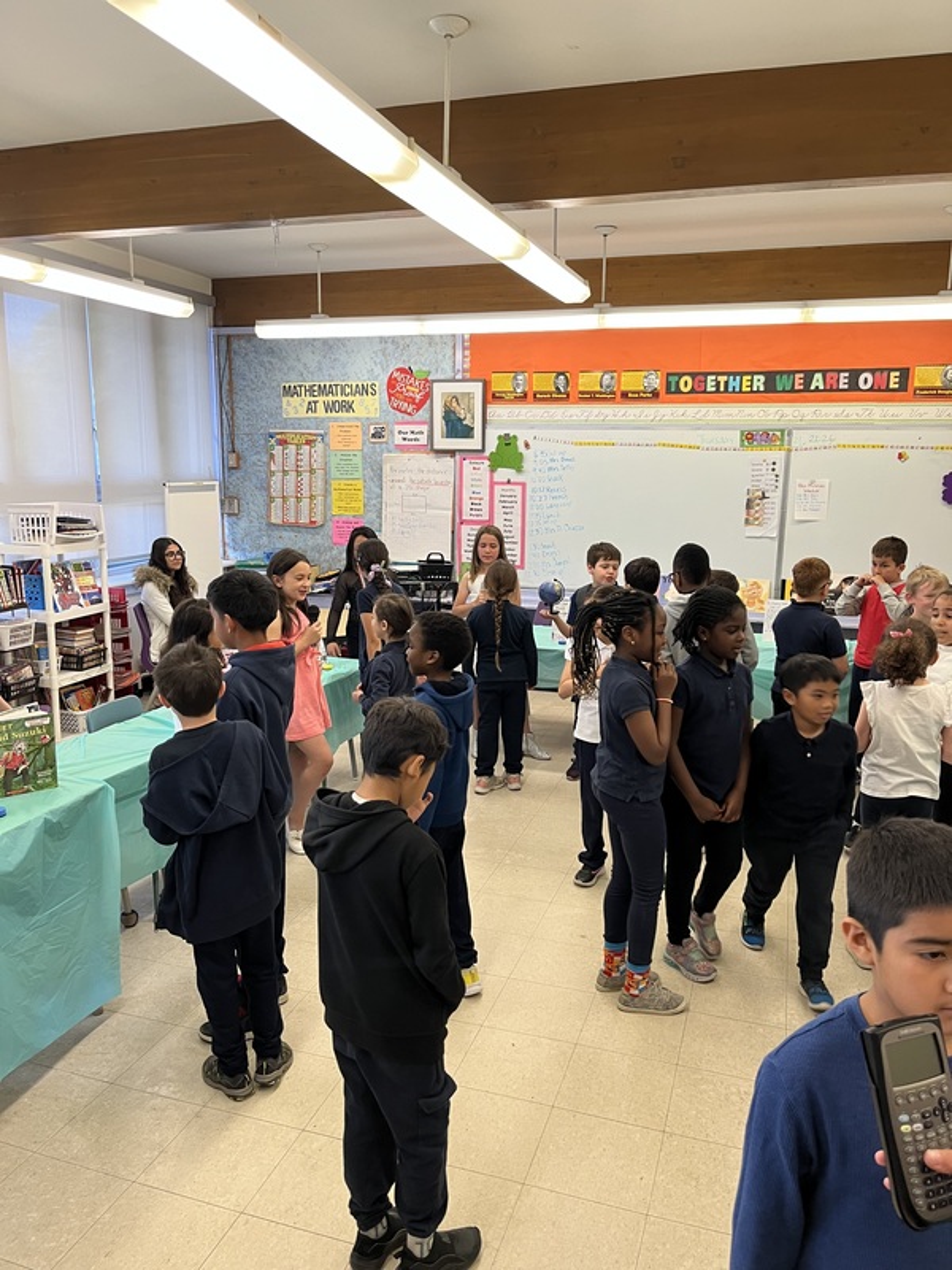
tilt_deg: -11.3
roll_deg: +0.0
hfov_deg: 53.1
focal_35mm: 26
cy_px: 635
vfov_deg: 67.3
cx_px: 476
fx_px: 953
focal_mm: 5.1
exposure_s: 1/60
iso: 100
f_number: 1.6
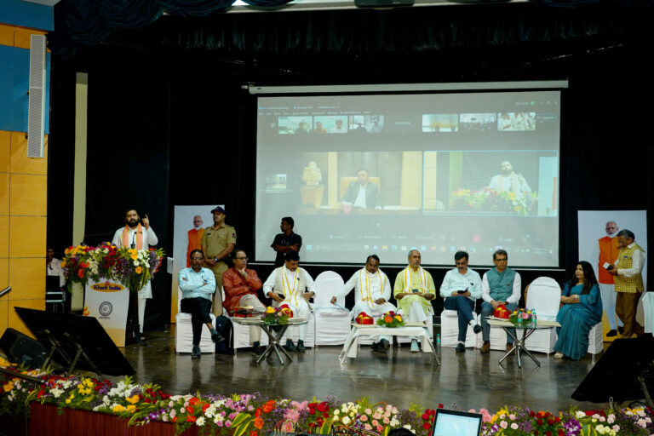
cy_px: 218
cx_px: 327
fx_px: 708
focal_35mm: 39
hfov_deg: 49.6
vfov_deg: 34.2
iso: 1600
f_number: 5
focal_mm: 39
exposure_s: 1/160
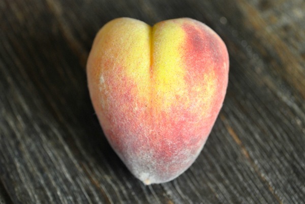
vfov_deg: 28.2
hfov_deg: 41.1
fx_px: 407
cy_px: 102
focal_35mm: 48
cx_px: 152
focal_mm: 32
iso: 400
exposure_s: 1/40
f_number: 4.8
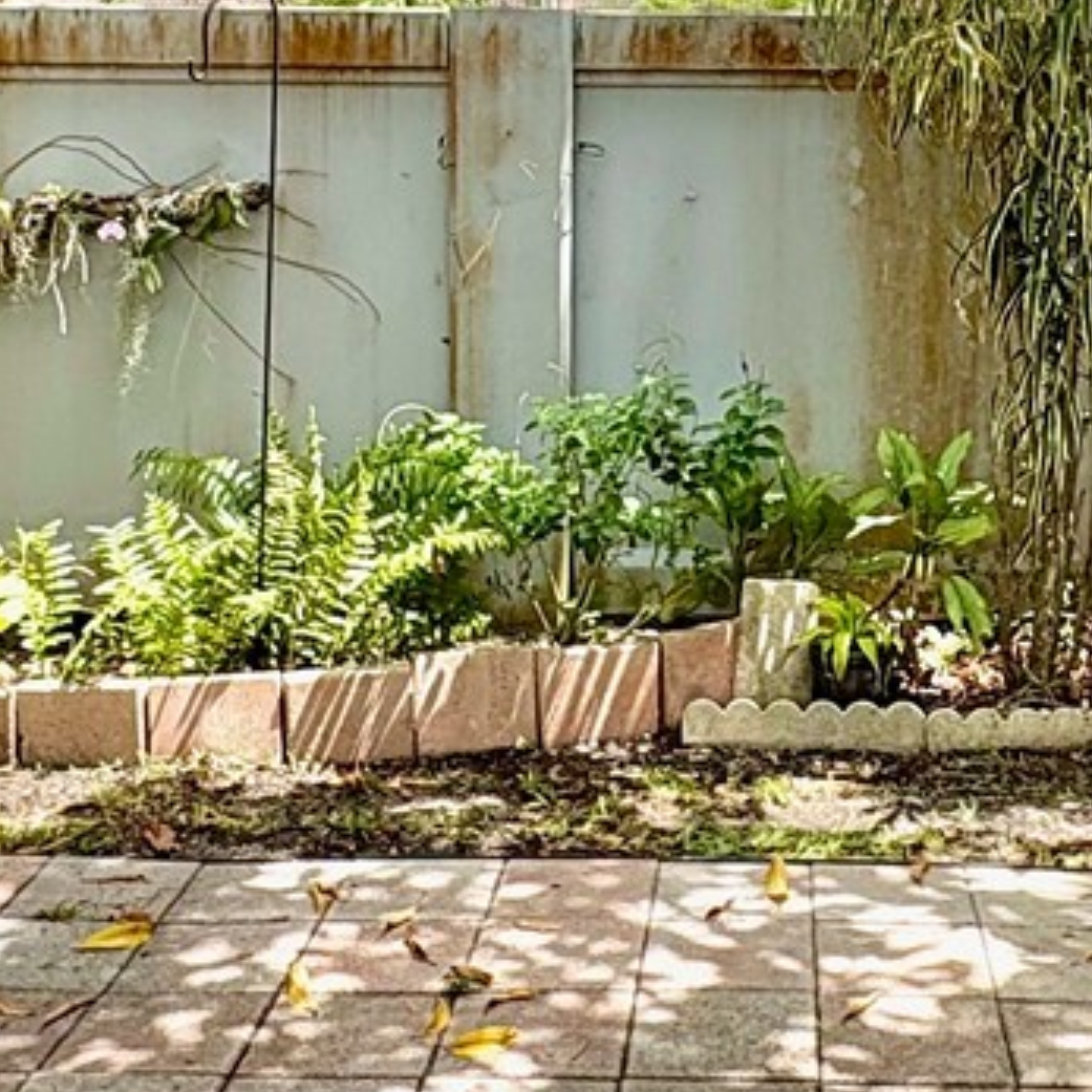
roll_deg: -0.9
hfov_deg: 29.8
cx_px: 746
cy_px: 271
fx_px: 2034
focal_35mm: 57
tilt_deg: -3.9
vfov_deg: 29.6
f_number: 2.2
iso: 64
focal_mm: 2.22
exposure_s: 1/669
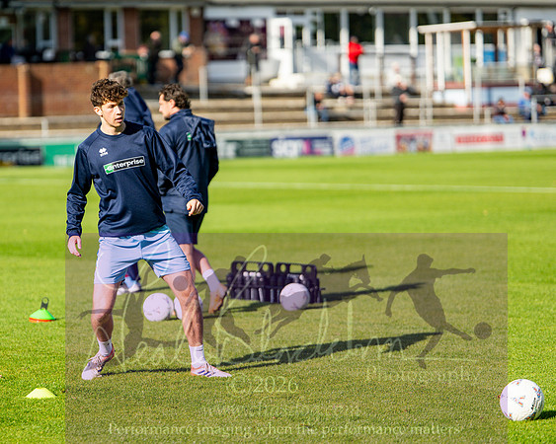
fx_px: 2513
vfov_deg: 10.1
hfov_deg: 12.6
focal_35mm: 153
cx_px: 202
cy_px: 207
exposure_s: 1/8000
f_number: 1.4
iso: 100
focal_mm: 85
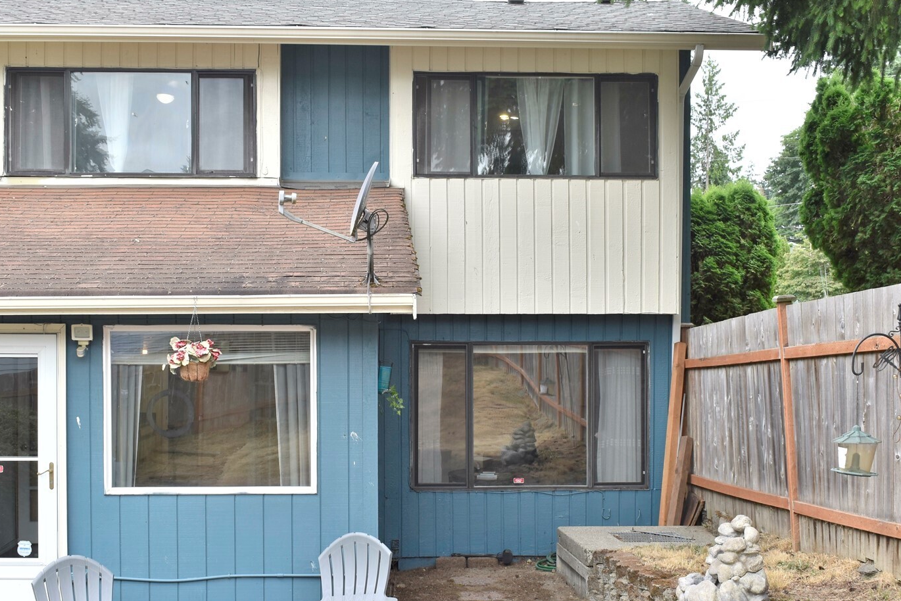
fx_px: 1302
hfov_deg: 38.2
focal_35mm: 52
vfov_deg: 25.9
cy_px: 371
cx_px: 433
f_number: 8
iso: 125
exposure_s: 1/60
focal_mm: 28
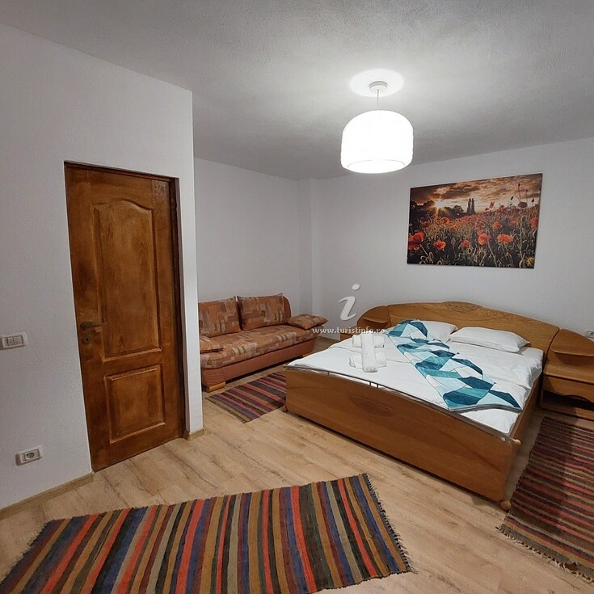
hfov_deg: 87.0
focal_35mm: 16
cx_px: 336
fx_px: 311
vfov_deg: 87.4
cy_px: 295
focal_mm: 1.74
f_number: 2.2
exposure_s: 1/33
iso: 320
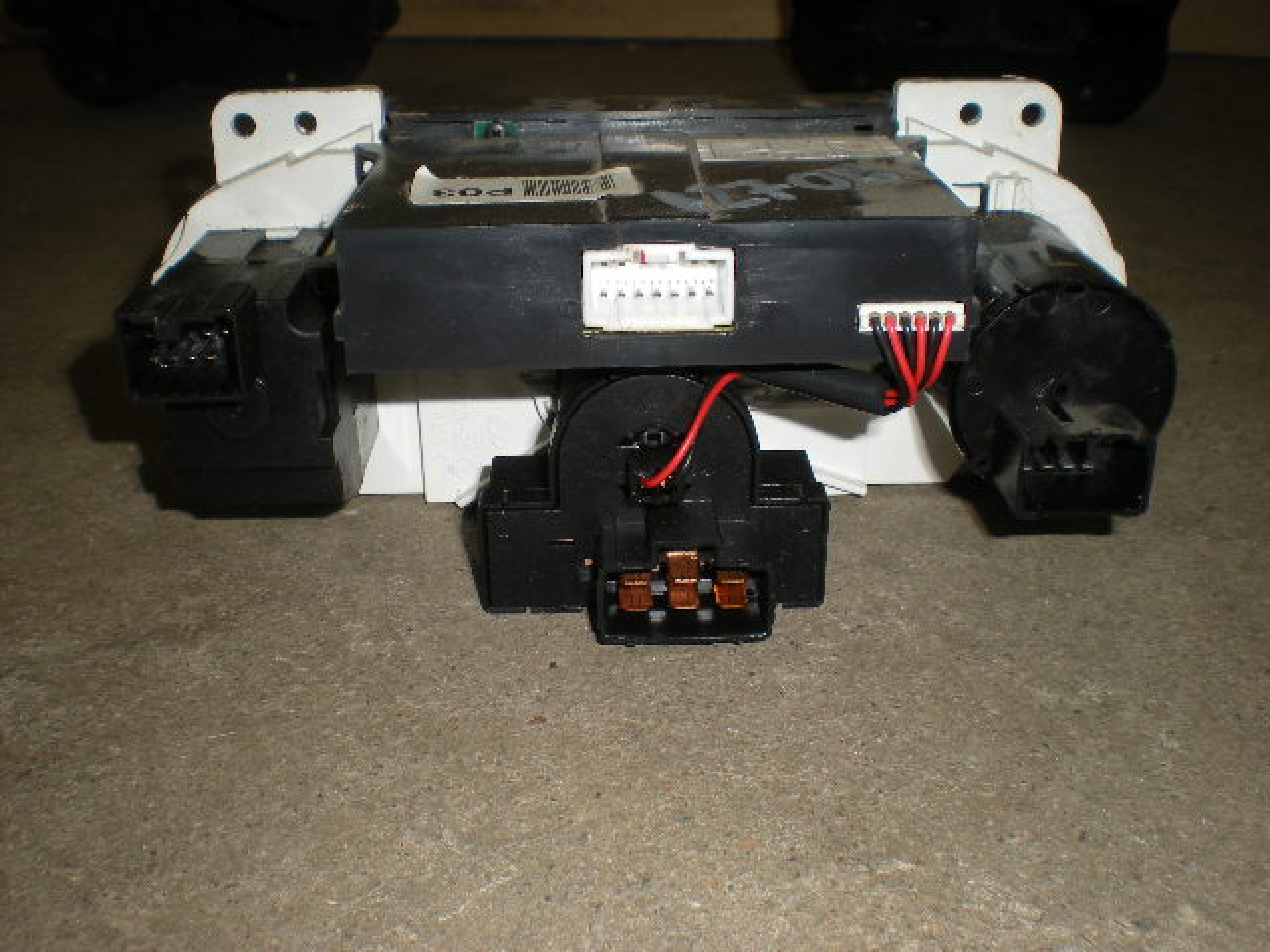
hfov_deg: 49.0
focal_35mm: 38
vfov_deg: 37.7
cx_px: 635
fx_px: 1394
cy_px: 476
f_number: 4.6
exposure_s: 1/60
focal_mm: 6.3
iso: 64
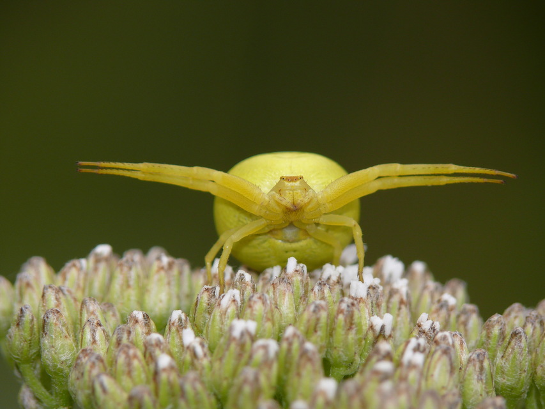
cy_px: 204
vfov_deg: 3.7
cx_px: 272
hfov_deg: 4.9
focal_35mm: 405
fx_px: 6377
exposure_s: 1/250
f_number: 5.6
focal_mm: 85.6
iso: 100
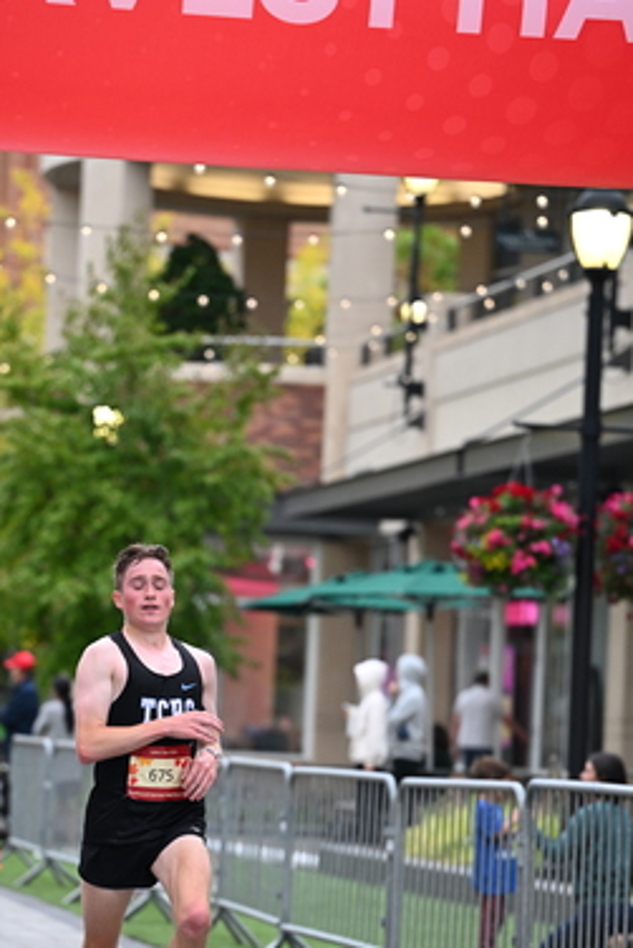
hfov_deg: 9.0
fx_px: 4005
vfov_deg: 13.5
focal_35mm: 152
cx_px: 193
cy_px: 658
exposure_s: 1/1000
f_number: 2.8
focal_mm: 104
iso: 1600
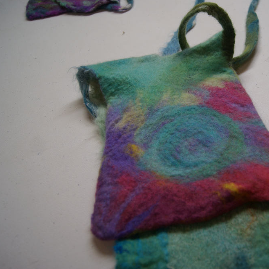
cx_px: 181
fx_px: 343
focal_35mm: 39
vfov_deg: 42.8
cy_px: 135
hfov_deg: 42.2
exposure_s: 1/30
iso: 200
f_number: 3.5
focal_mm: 20
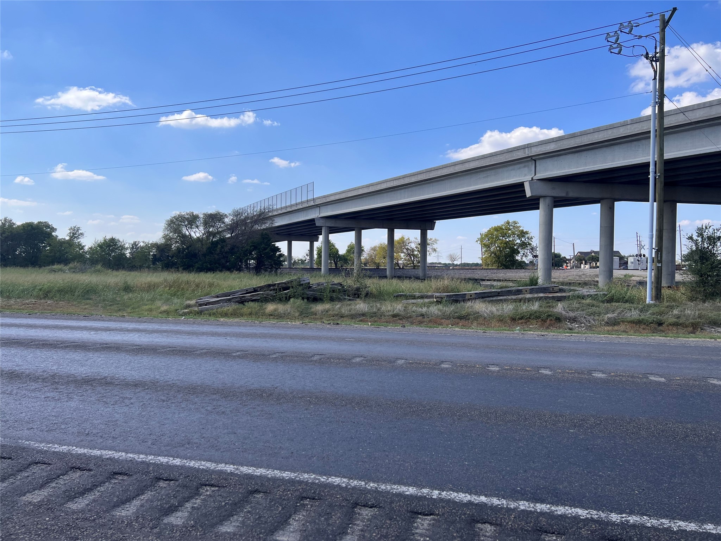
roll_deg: +0.4
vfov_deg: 53.1
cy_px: 270
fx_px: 542
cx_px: 360
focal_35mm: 26
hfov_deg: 67.3
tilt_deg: -0.1
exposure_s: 1/4274
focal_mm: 5.7
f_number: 1.5
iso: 50
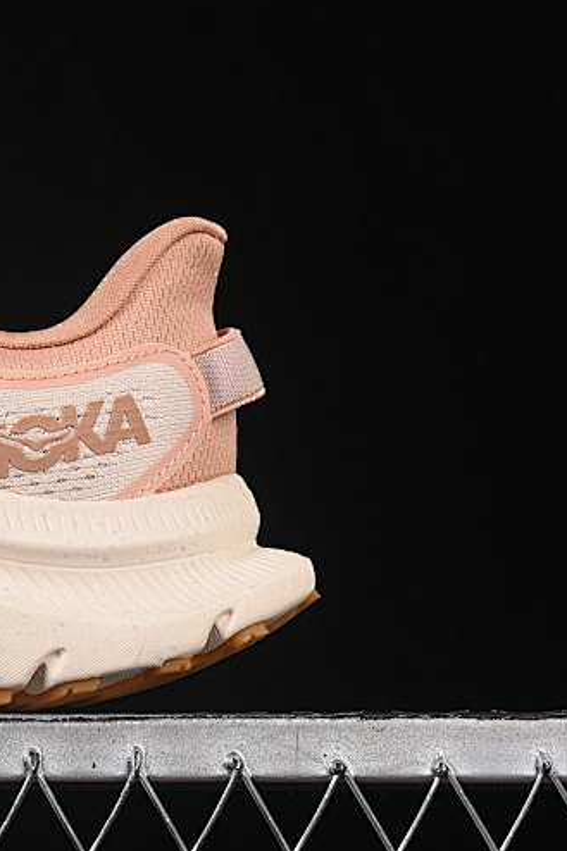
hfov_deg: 8.2
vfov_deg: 12.5
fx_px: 3877
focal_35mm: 164
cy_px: 324
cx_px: -315
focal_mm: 50
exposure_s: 1/80
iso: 160
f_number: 8
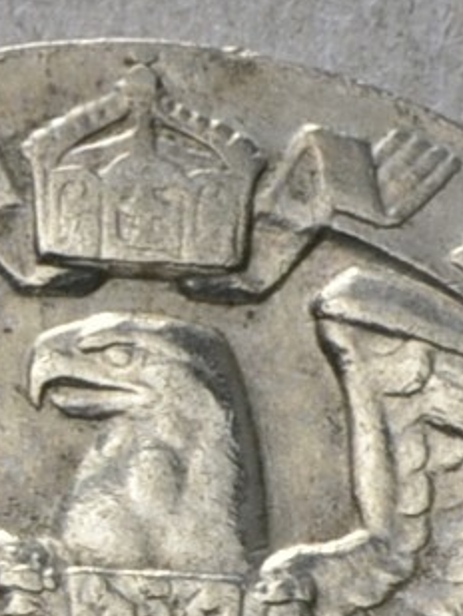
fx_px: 8180
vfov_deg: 4.3
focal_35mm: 459
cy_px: 658
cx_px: -1401
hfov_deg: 3.1
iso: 400
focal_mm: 40
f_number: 14
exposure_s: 1/200
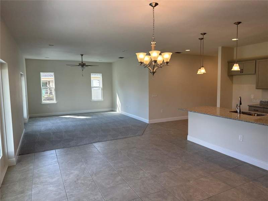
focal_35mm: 24
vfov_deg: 56.8
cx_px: 134
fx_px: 186
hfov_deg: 71.6
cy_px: 100
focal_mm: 6.86
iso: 64
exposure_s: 1/191
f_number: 1.78
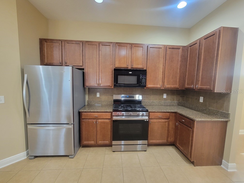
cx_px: 122
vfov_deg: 89.9
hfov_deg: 106.2
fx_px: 92
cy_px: 92
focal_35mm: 13
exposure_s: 1/40
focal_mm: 2.2
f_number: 2.2
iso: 400
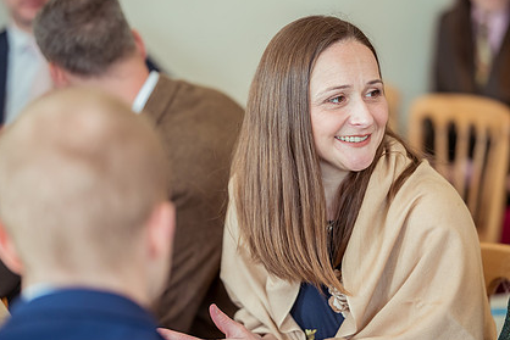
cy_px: 132
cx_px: 288
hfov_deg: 17.3
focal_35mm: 118
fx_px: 1672
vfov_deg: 11.6
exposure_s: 1/1000
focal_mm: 85
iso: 1250
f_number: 1.8
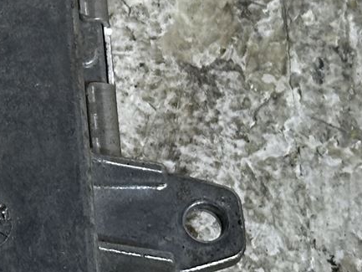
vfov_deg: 6.5
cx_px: -157
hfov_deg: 8.5
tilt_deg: -61.4
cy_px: 36
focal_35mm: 227
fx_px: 2375
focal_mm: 6.86
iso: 80
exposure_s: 1/100
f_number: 1.78
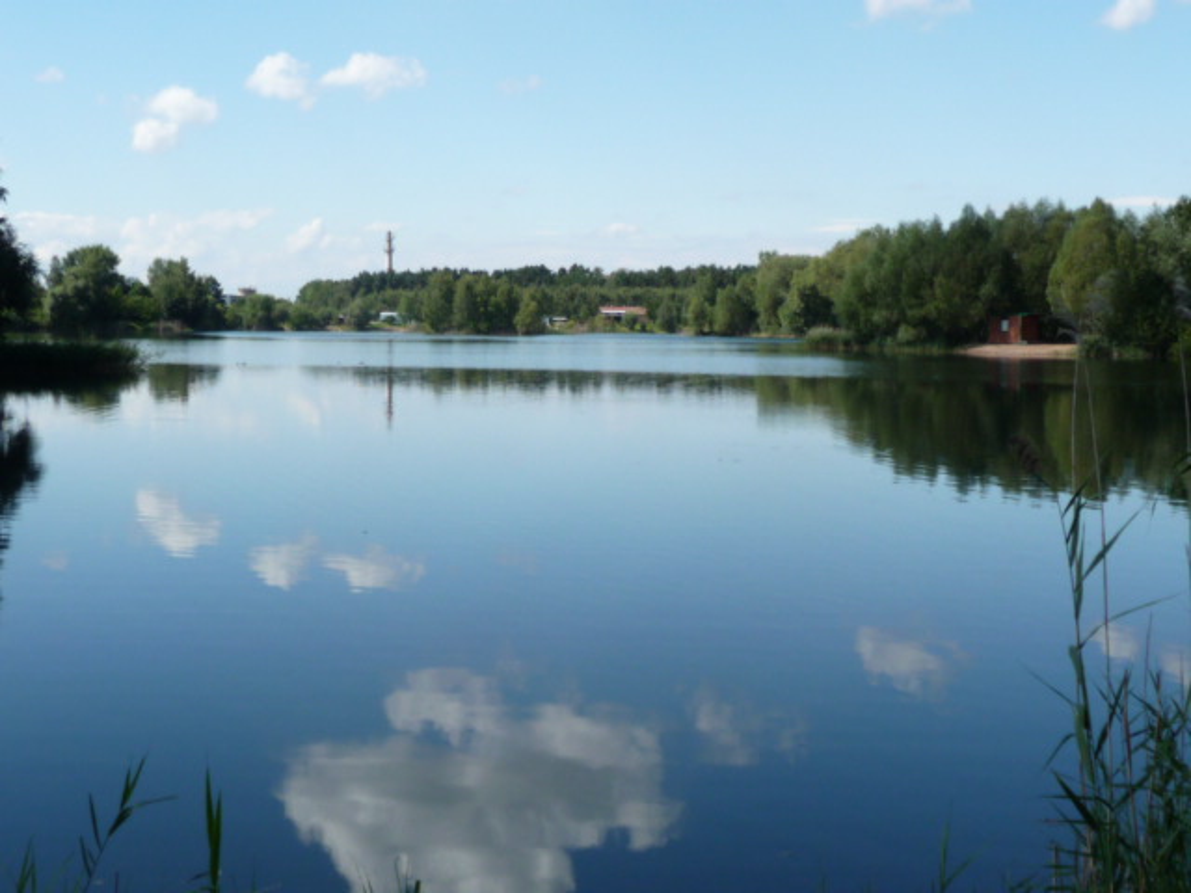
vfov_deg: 29.1
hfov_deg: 38.2
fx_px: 1720
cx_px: 596
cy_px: 446
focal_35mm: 50
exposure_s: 1/1000
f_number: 3.4
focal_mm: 5
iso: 100
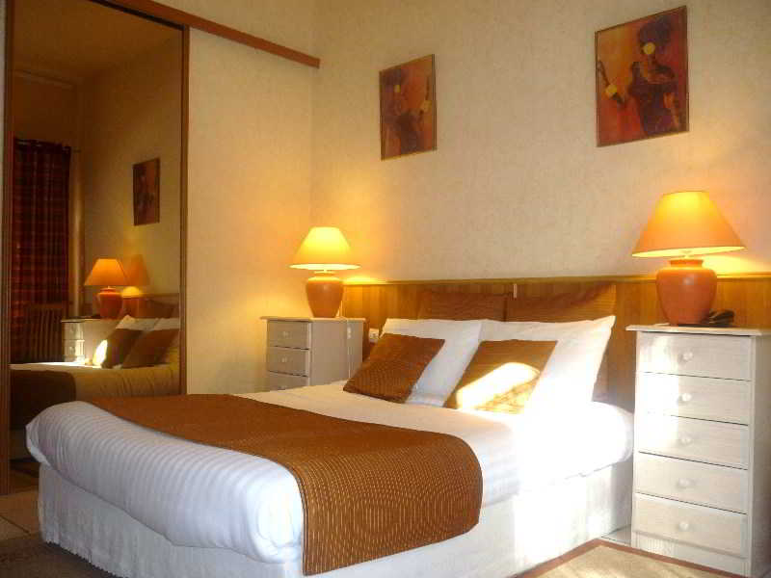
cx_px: 386
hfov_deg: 58.4
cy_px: 289
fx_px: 690
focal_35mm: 31
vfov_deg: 45.4
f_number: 2.8
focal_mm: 5.5
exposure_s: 1/30
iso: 100
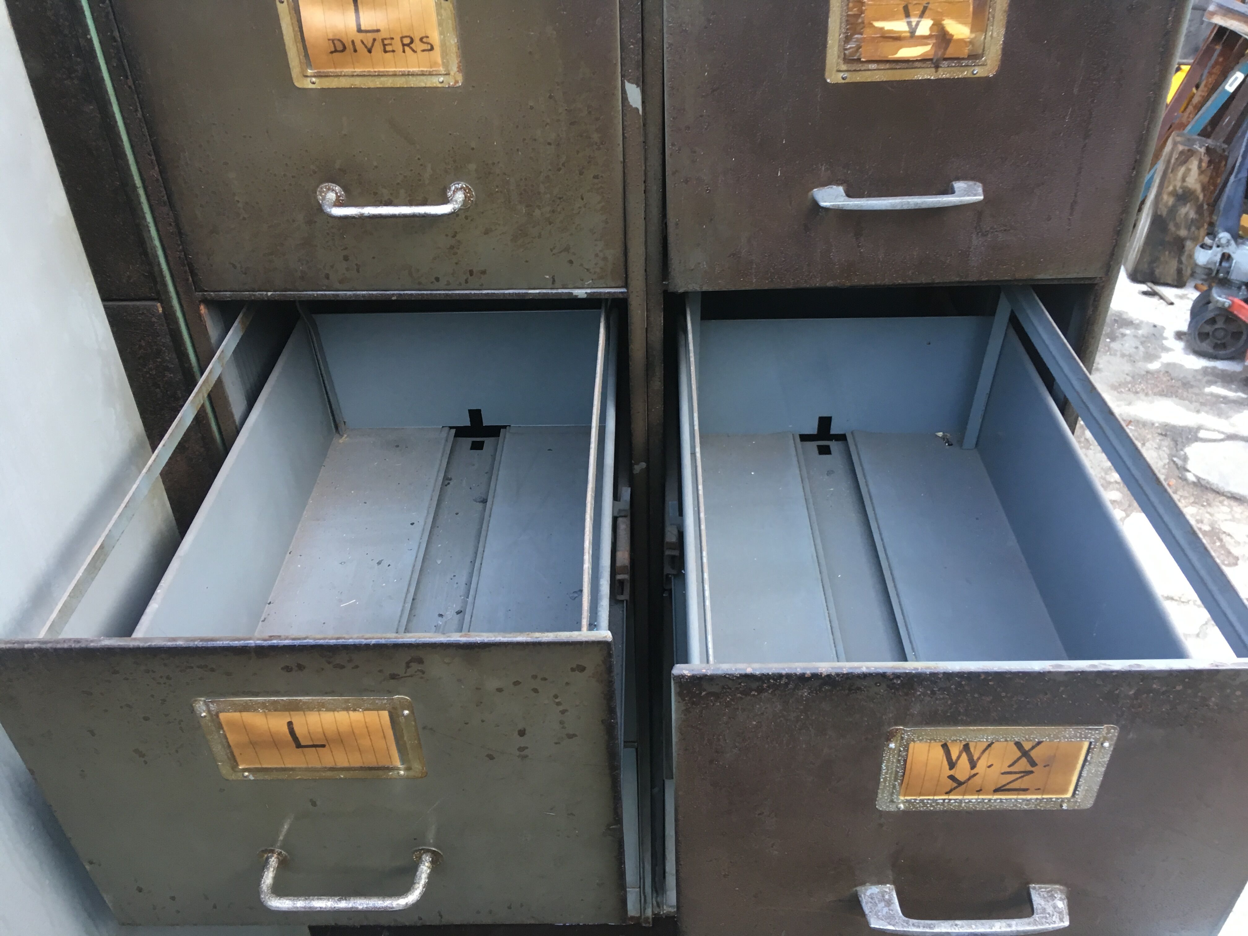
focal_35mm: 29
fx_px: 1046
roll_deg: -3.5
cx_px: 624
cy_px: 468
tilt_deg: -33.2
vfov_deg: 48.2
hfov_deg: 61.7
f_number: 2.2
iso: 100
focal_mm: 4.15
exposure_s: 1/33
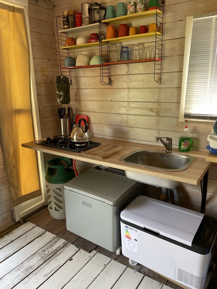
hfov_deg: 53.1
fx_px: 217
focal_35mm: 26
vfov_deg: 67.3
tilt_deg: -15.0
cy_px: 144
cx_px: 108
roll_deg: +1.9
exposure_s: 1/121
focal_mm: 4.2
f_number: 1.6
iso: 125
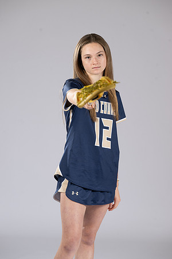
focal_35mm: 155
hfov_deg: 8.9
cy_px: 130
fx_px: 1111
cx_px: 86
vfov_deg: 13.2
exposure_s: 1/200
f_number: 6.3
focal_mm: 155
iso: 250
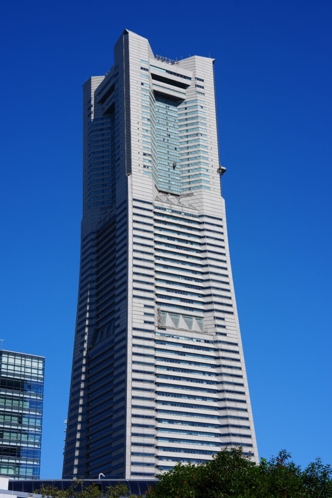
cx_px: 166
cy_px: 249
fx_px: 857
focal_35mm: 62
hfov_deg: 21.9
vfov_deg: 32.4
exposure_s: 1/250
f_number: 10
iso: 100
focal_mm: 62
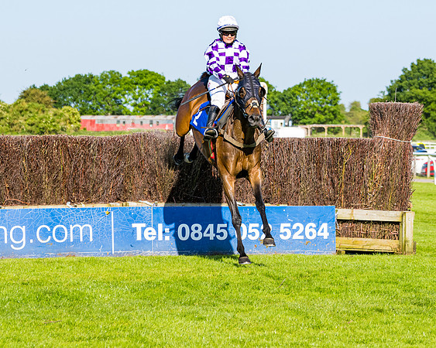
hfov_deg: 10.5
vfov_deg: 8.4
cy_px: 156
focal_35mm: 184
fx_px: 2373
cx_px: 243
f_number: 4
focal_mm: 85
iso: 200
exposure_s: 1/2000
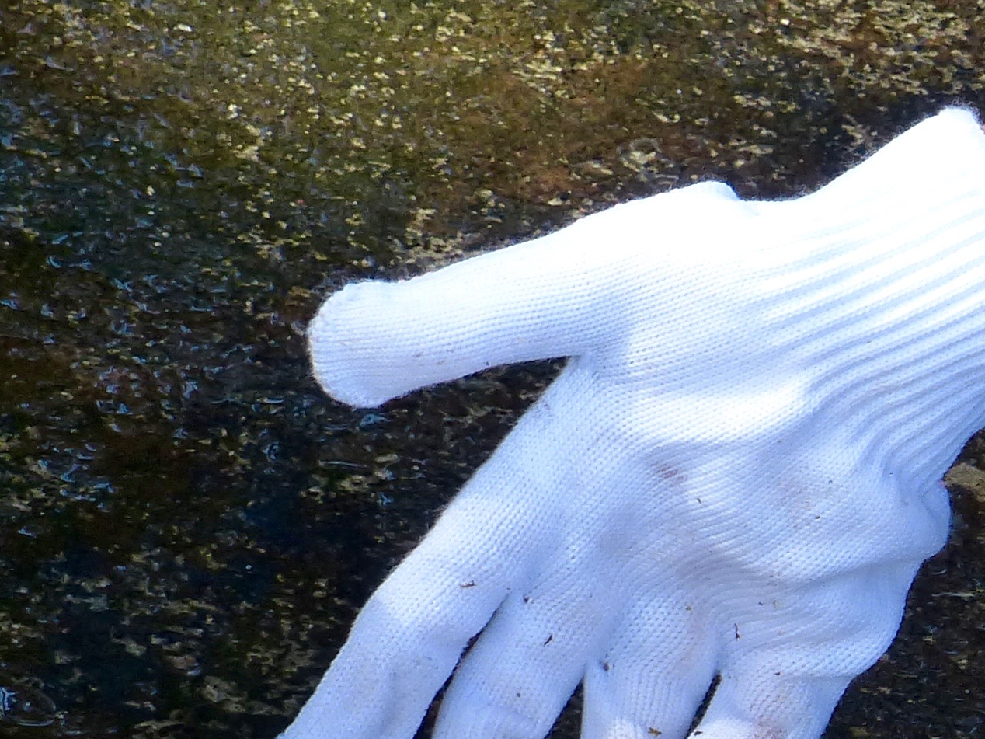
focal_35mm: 426
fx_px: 12122
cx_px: 953
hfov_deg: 4.6
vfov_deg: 3.5
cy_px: 637
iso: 160
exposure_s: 1/125
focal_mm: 24.3
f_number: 4
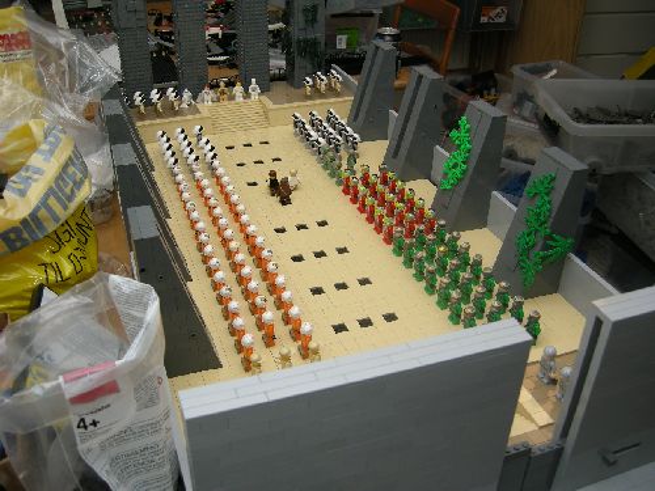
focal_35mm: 36
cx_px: 328
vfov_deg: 39.7
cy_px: 246
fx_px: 681
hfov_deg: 51.4
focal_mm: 7.5
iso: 64
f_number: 2.7
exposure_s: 1/60
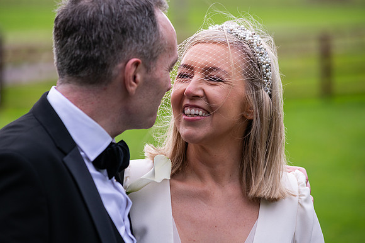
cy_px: 122
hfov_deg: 14.2
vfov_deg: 9.5
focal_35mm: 145
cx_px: 182
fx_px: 1470
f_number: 3.5
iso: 125
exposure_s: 1/160
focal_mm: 145
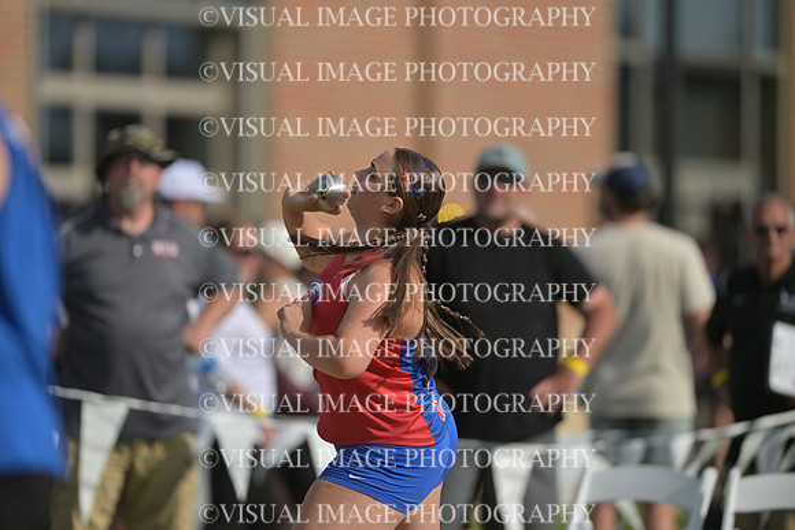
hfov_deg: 5.2
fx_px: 8835
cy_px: 265
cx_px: 398
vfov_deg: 3.4
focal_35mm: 400
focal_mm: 400
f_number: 3.2
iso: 64
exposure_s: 1/2500
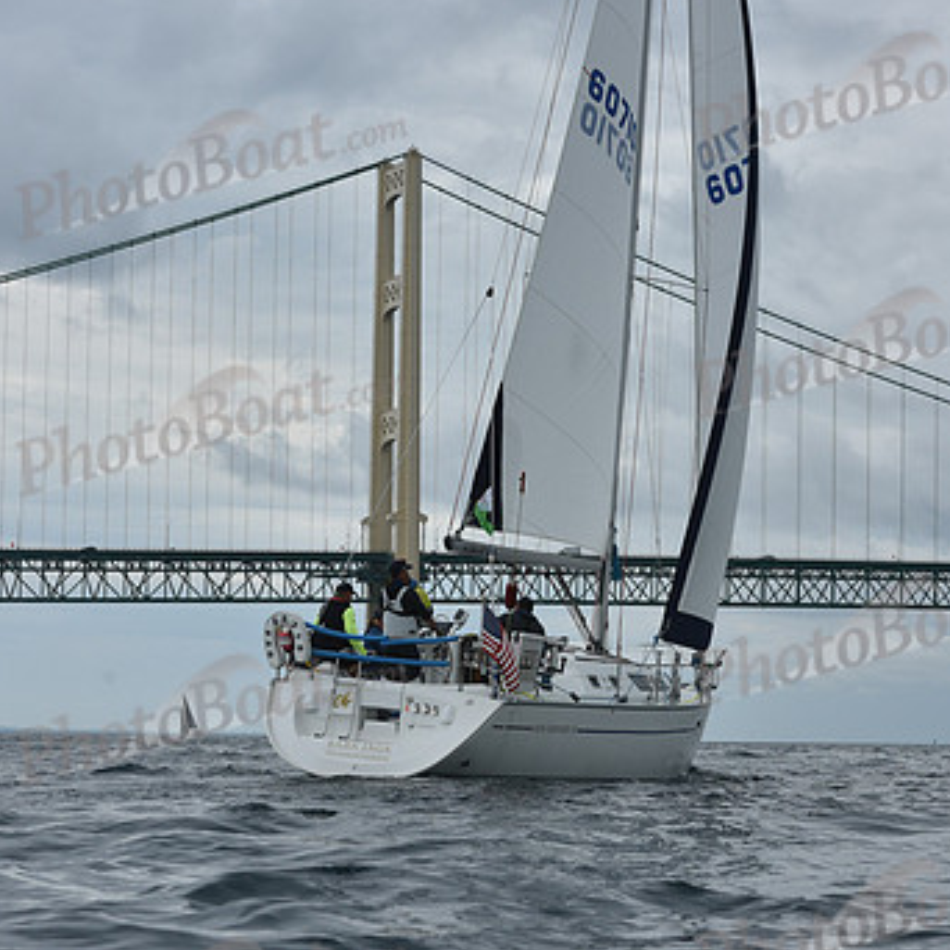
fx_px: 3136
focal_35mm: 101
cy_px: 529
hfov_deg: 17.2
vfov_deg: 17.2
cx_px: 553
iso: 250
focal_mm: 70
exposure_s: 1/800
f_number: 9
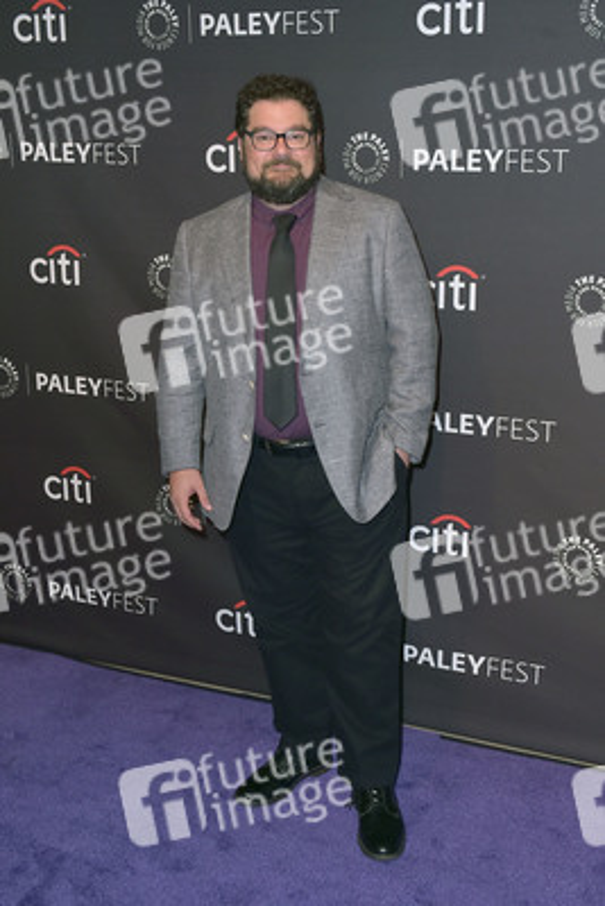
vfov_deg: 50.7
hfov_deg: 35.1
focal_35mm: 38
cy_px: 453
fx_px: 957
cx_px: 302
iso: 640
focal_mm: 38
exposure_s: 1/320
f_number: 6.3
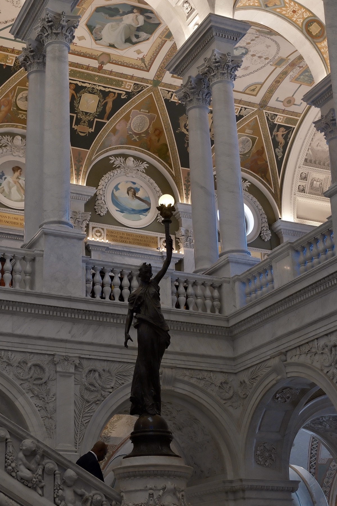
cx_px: 168
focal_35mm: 35
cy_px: 253
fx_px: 491
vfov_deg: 54.4
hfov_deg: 37.9
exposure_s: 1/110
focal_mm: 23
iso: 800
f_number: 3.6
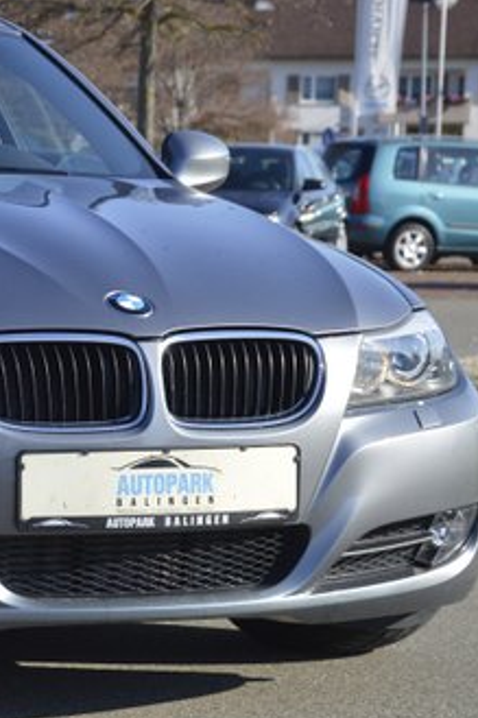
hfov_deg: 9.6
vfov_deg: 14.7
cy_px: 391
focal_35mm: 140
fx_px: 2791
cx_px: -107
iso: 400
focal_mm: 48
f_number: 5
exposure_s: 1/1250
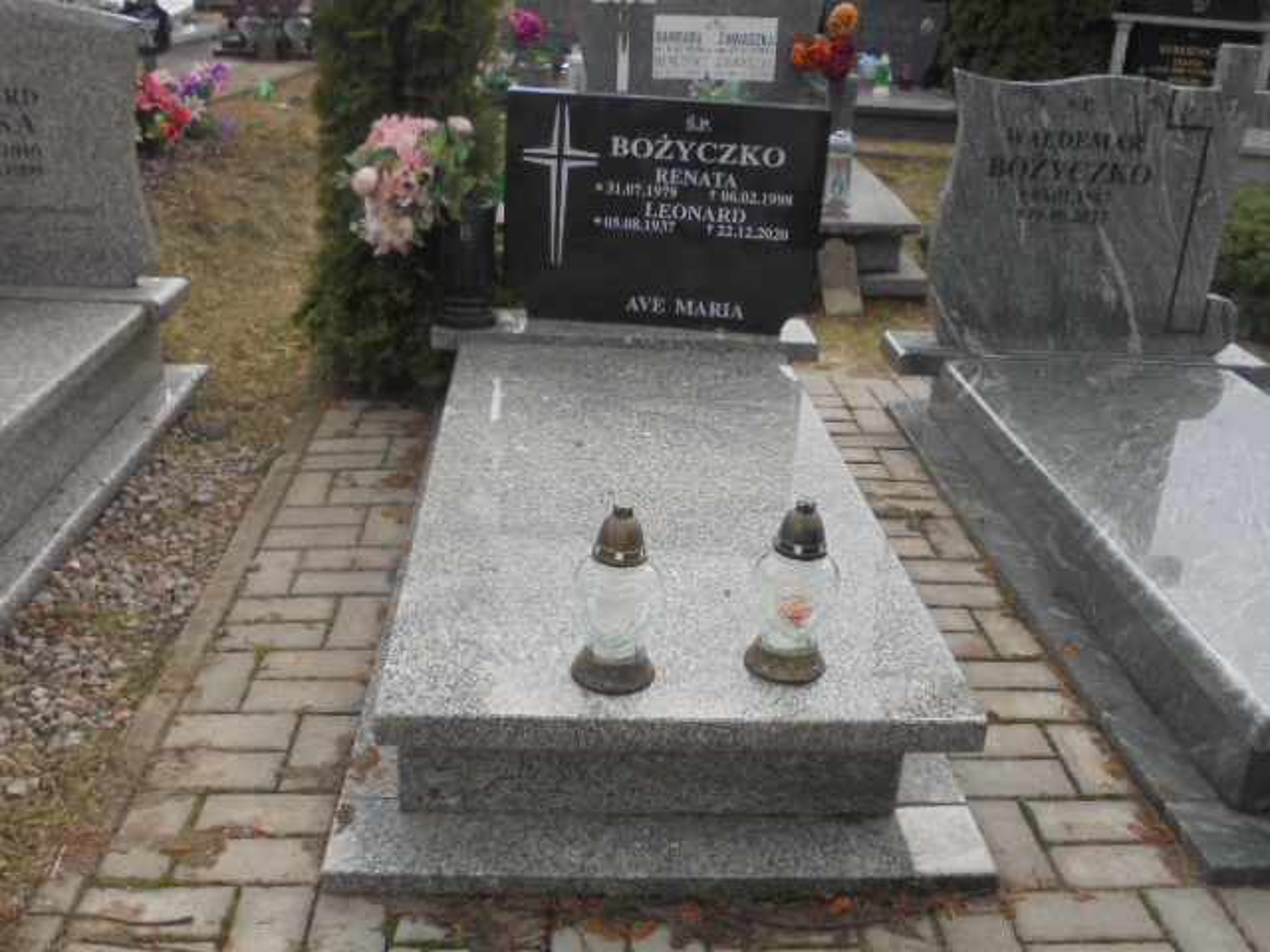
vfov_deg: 41.8
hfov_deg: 54.0
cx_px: 635
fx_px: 1247
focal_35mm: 34
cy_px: 476
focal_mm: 6.1
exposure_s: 1/400
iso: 100
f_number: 4
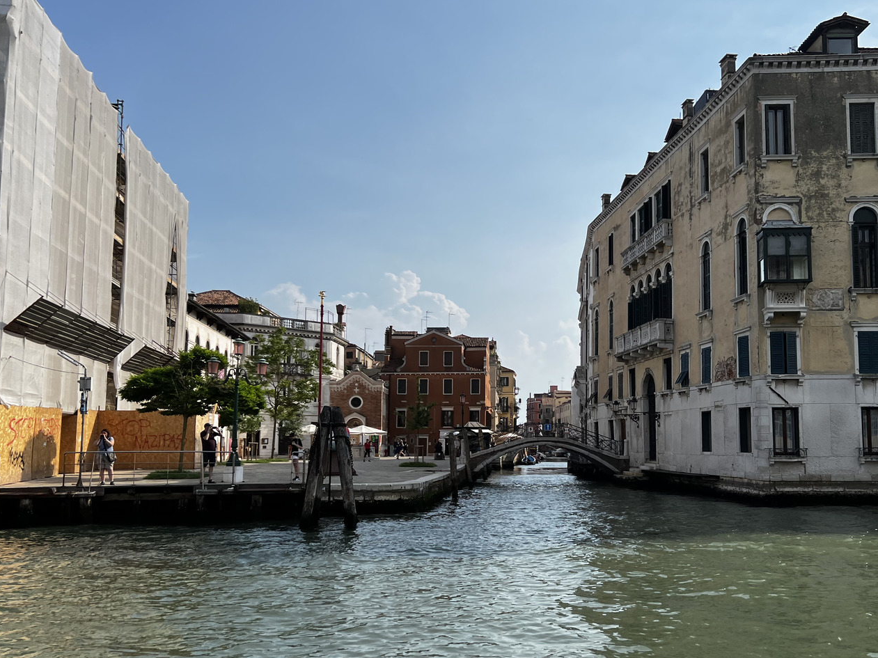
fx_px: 837
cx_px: 537
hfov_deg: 54.9
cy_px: 361
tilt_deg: +4.3
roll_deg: -0.3
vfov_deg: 42.9
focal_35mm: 33
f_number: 1.5
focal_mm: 5.7
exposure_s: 1/6993
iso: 50
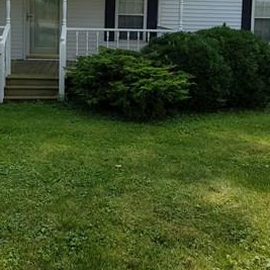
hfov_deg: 38.2
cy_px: 34
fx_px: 388
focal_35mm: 44
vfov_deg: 36.3
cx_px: 108
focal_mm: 1.8
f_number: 2.2
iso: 50
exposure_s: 1/1258
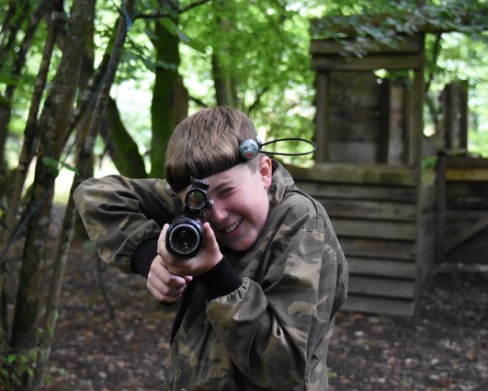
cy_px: 196
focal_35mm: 95
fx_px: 1372
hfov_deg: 20.2
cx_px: 211
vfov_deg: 16.2
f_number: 5
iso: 5000
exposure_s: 1/100
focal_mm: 56
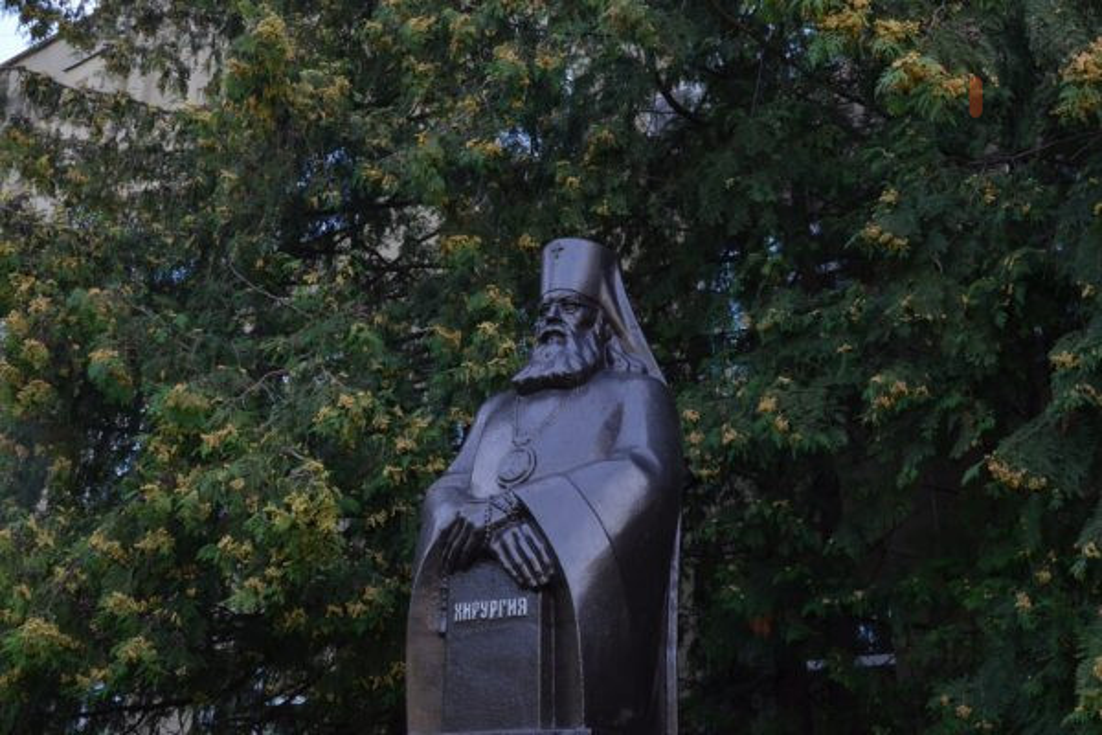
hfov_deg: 53.1
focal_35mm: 36
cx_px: 551
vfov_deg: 36.9
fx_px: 1102
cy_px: 368
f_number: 14
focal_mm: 24
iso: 400
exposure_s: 1/100
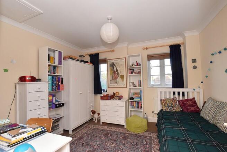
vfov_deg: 77.3
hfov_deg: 100.4
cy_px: 76
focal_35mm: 15
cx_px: 114
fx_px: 95
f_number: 8
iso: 560
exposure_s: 1/30
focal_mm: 10
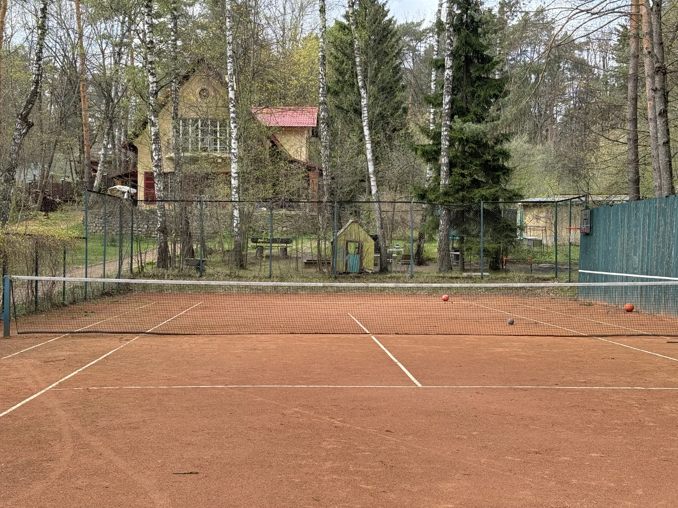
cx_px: 339
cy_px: 254
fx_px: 940
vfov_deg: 30.3
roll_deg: -0.9
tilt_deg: +0.4
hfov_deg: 39.7
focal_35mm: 48
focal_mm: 6.76
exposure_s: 1/535
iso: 64
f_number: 1.78
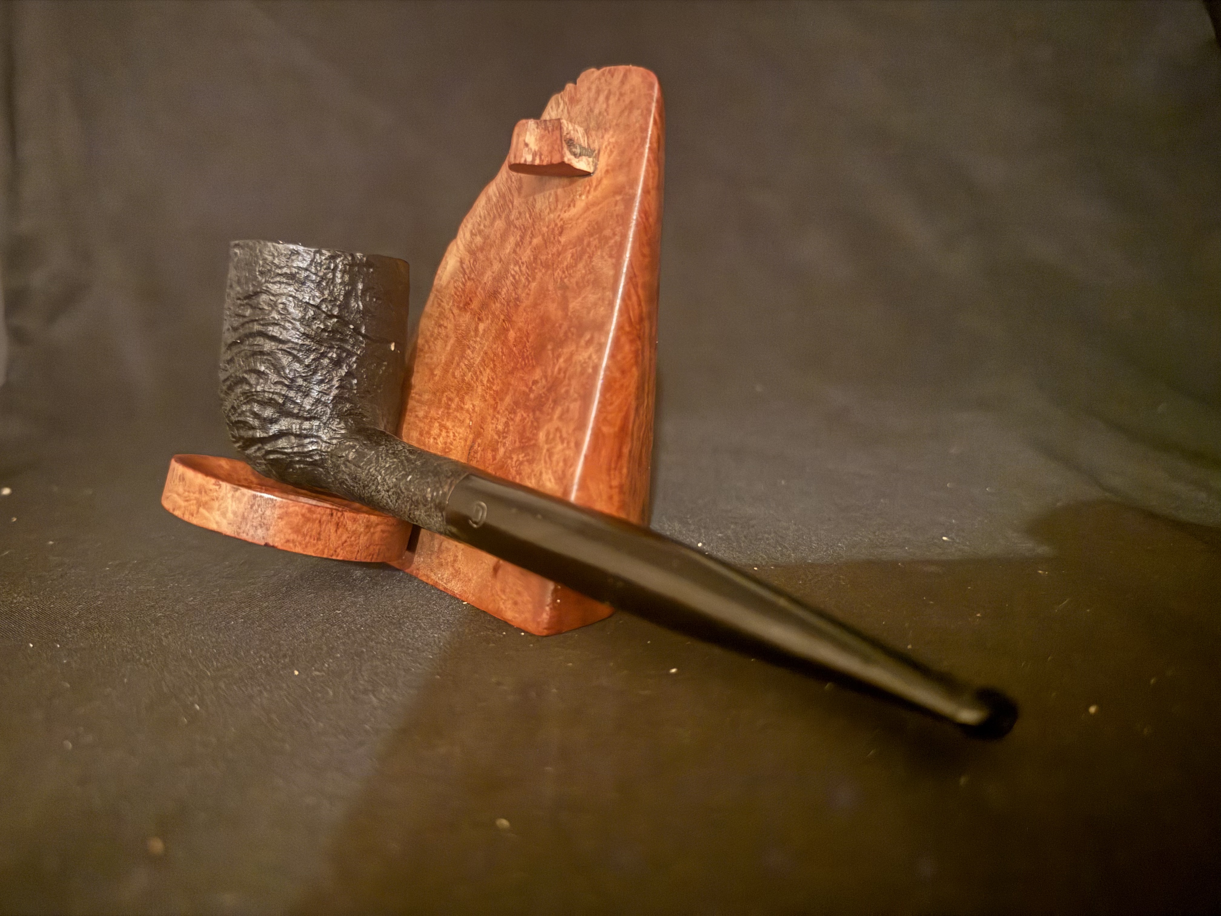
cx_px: 610
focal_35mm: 24
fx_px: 847
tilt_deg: -13.4
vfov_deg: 56.8
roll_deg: +1.3
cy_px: 458
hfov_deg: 71.6
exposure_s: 1/2
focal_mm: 6.76
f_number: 1.78
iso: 5000
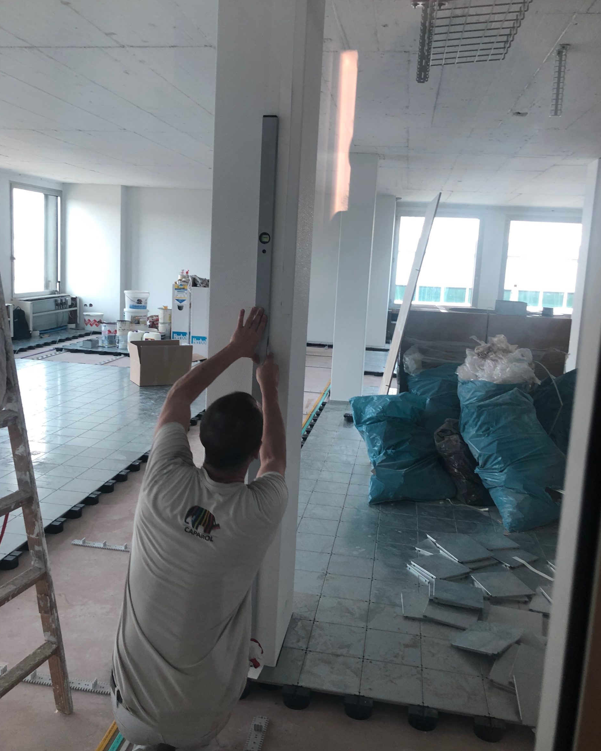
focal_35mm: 30
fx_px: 667
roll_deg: -1.6
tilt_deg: -6.8
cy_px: 365
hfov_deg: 48.5
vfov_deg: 58.8
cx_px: 297
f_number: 1.8
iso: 25
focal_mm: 4
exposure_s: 1/33
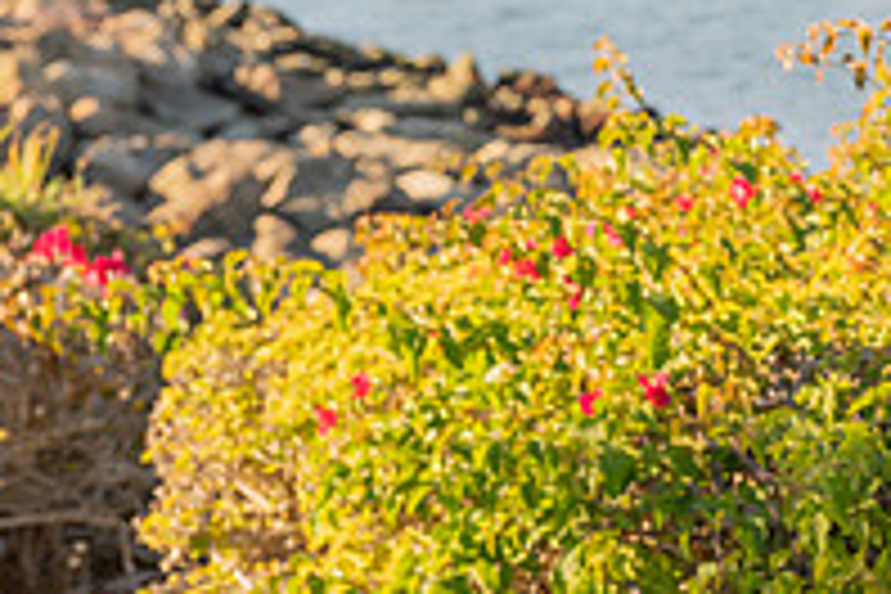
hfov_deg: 10.8
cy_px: -268
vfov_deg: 7.3
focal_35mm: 185
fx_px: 4578
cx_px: 1238
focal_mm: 63
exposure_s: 1/160
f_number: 7.1
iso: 200
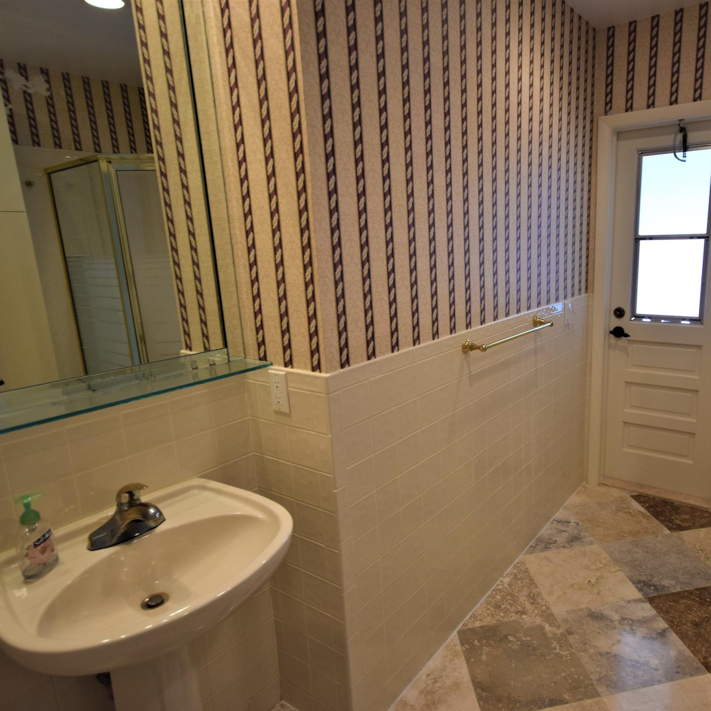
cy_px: 356
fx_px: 534
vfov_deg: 67.3
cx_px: 459
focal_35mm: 23
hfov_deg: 65.9
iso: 400
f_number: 4.5
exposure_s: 1/80
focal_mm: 12
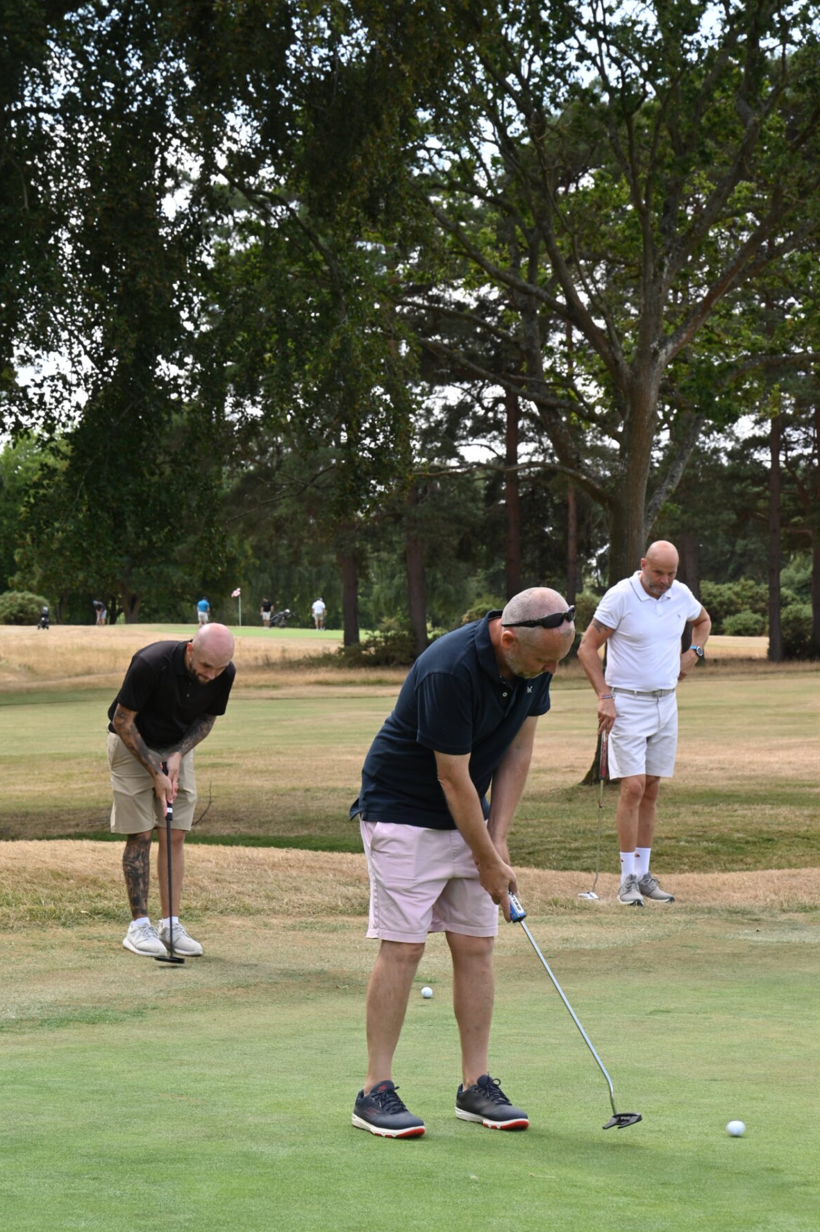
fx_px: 2771
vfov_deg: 25.1
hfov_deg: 16.8
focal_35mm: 81
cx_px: 401
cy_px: 664
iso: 200
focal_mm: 70
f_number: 11
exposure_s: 1/100
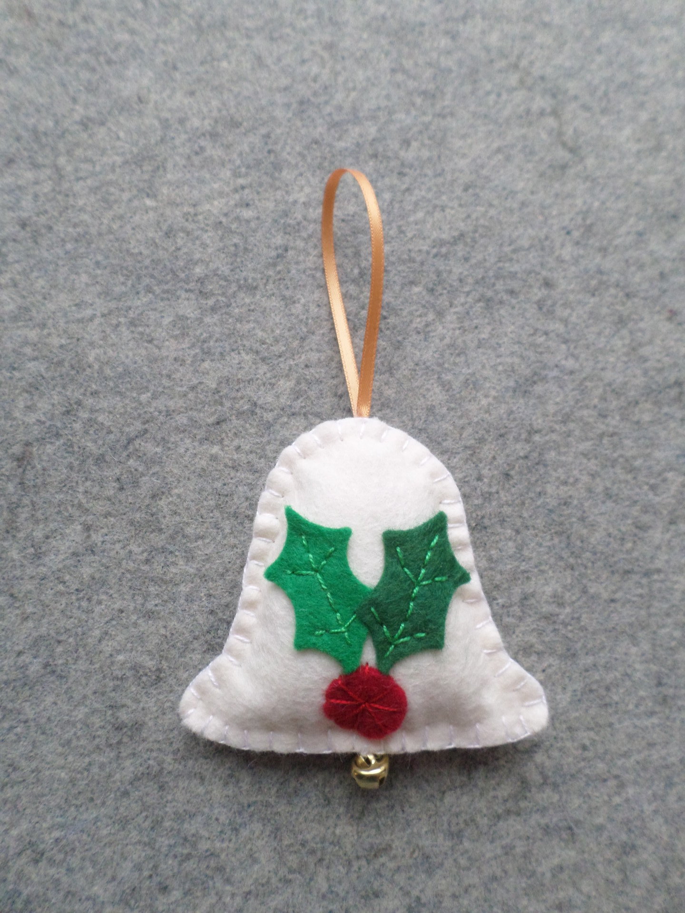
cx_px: 342
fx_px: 660
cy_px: 456
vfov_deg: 69.4
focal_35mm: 25
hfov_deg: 54.9
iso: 160
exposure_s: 1/30
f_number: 2.5
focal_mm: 4.5
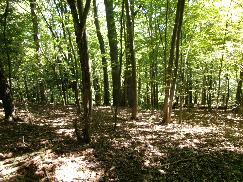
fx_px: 197
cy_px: 91
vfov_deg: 49.7
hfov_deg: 63.4
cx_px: 122
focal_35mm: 28
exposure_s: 1/34
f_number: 3.9
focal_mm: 5.1
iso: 136
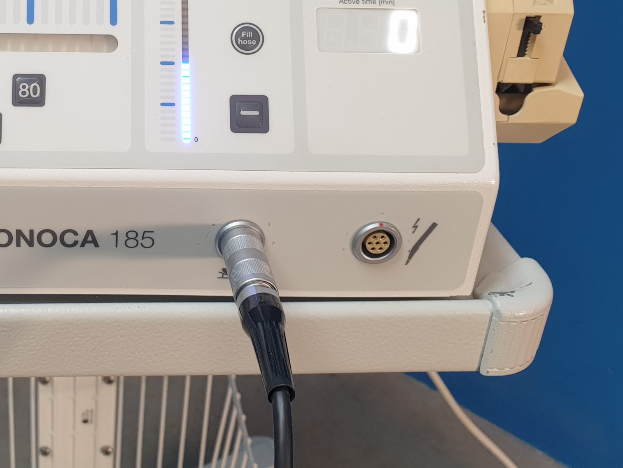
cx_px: 99
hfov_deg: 40.6
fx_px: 792
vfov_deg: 32.1
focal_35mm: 44
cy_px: 106
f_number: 2.4
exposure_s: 1/50
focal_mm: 4.3
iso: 125
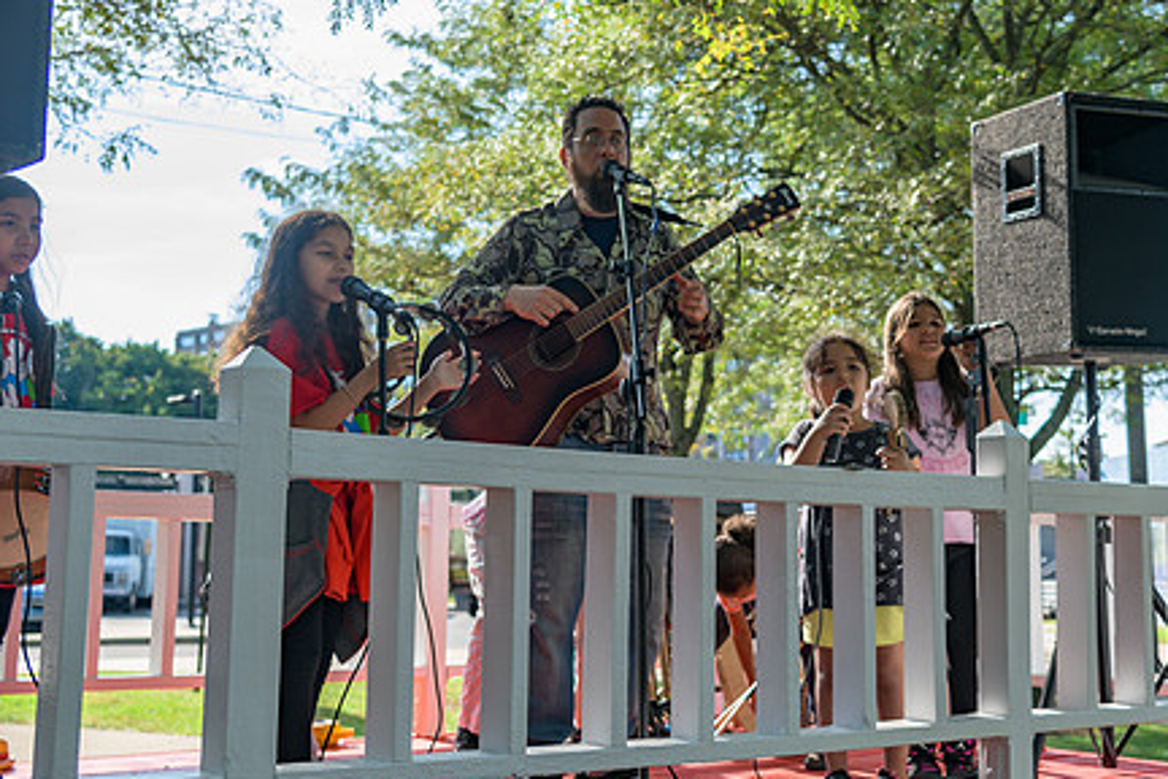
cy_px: 364
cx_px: 557
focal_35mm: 51
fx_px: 1655
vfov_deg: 26.5
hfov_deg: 38.9
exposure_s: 1/100
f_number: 4
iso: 64
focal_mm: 38
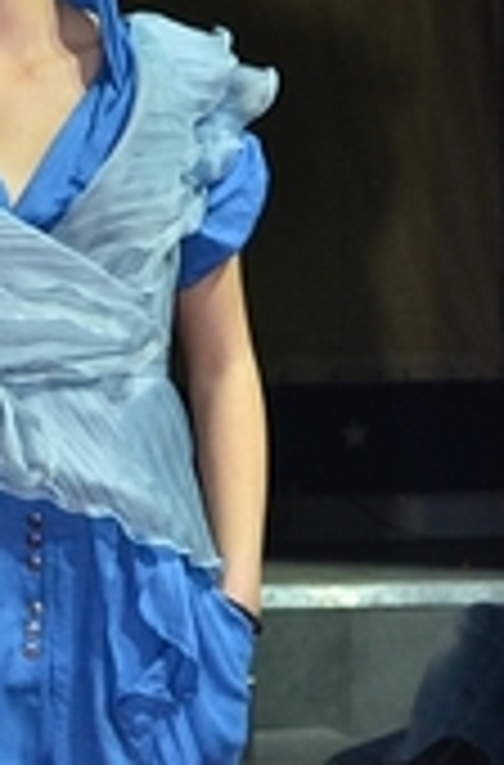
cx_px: 72
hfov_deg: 5.7
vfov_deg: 8.6
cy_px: 738
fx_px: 5060
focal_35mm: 239
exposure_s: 1/125
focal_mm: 52
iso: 800
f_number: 5
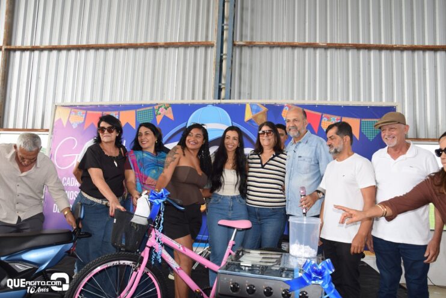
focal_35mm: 27
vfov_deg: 47.9
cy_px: 149
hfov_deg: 67.4
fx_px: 335
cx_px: 223
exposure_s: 1/125
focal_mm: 18
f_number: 5.6
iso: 180
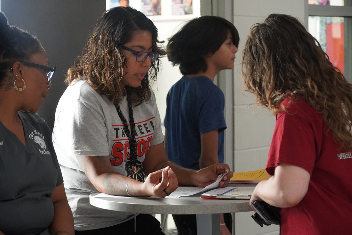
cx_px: 176
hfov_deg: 18.2
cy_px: 118
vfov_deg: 12.2
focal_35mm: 112
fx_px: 1100
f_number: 5.6
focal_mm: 75
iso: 6400
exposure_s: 1/160
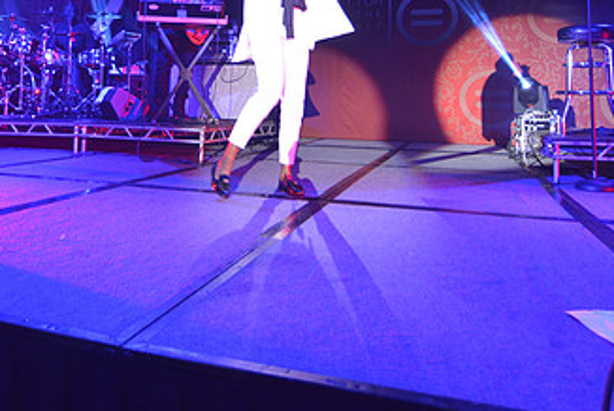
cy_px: 76
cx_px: 269
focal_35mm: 32
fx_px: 546
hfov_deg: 58.5
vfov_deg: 39.4
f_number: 4
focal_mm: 18
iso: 1600
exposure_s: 1/125
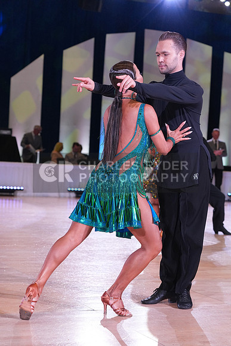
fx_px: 731
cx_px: 116
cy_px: 173
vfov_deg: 26.6
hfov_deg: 18.0
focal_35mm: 76
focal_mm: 76
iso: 2500
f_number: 5
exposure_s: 1/250
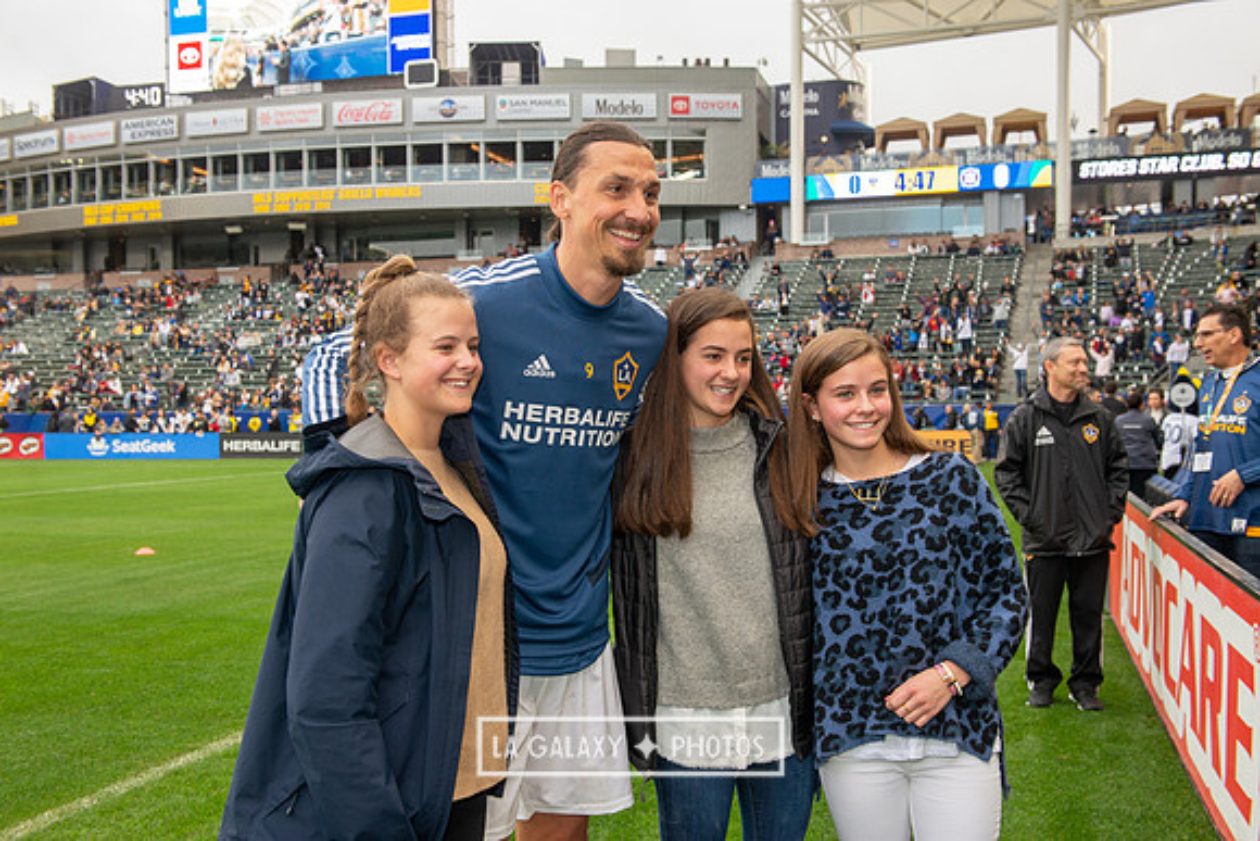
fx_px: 1260
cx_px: 630
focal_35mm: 36
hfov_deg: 53.1
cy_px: 420
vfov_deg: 36.9
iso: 500
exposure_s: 1/200
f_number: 7.1
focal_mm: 36
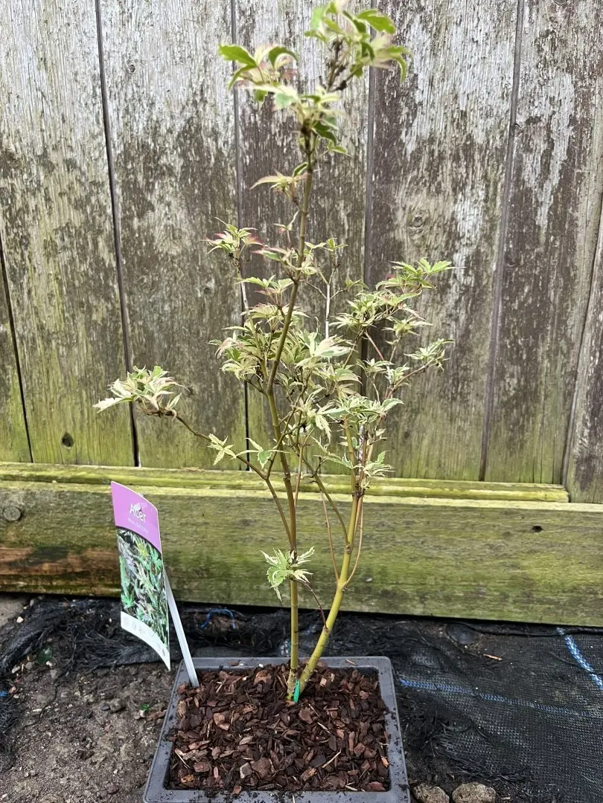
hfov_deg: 53.1
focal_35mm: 26
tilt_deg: -17.2
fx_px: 604
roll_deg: -1.5
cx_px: 302
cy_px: 402
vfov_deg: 67.3
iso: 125
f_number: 1.6
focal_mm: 5.1
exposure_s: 1/65
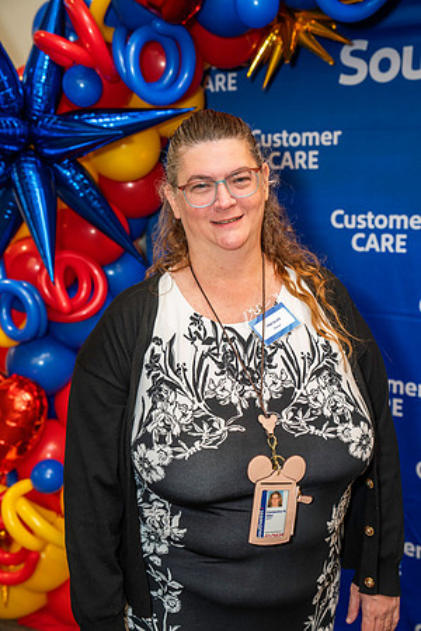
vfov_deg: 37.5
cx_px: 210
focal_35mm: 53
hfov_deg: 25.5
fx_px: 930
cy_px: 316
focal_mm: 53
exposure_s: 1/160
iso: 1600
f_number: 4.5
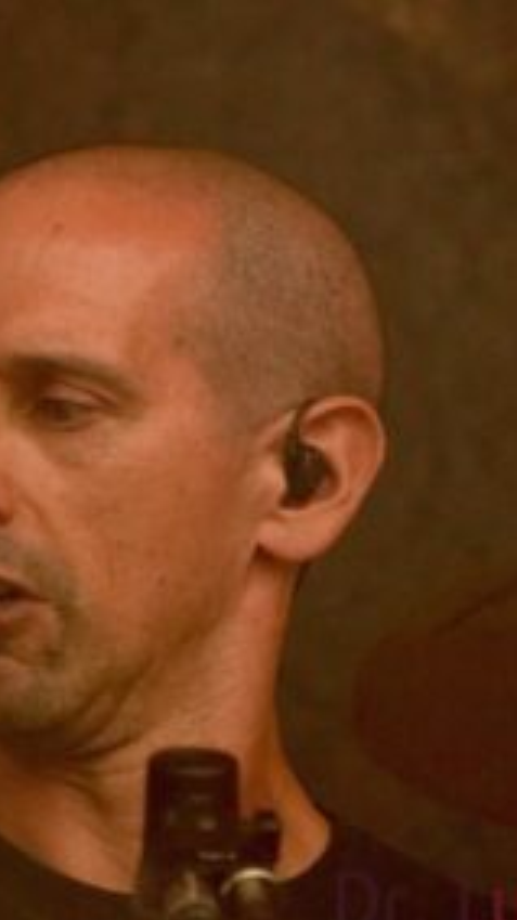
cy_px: 410
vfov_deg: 1.7
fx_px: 31199
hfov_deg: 0.9
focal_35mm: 1279
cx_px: 65
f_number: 6.3
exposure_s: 1/500
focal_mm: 300
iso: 640
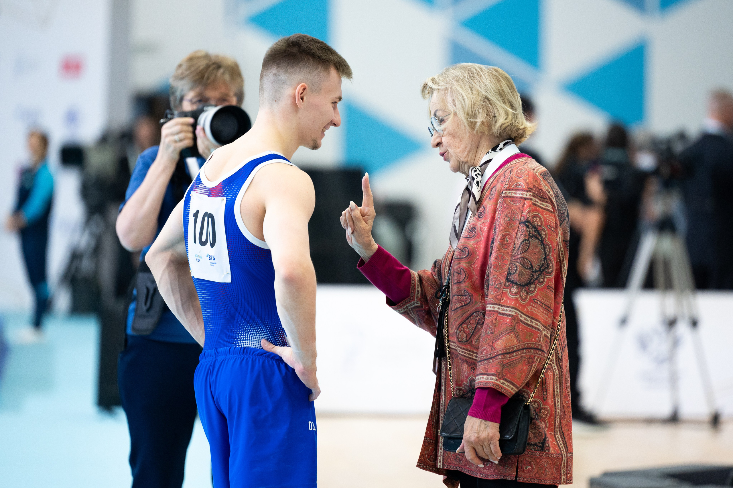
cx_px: 409
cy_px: 210
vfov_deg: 5.9
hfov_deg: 8.9
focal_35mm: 232
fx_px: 4725
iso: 2000
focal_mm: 200
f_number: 2.8
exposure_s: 1/1000
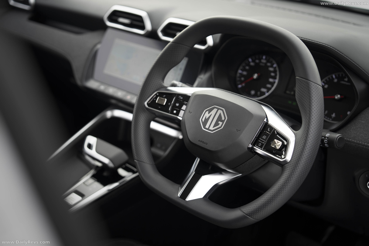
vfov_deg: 28.1
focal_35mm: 48
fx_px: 492
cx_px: 184
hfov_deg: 41.1
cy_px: 123
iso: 250
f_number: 2.8
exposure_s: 1/400
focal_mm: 48
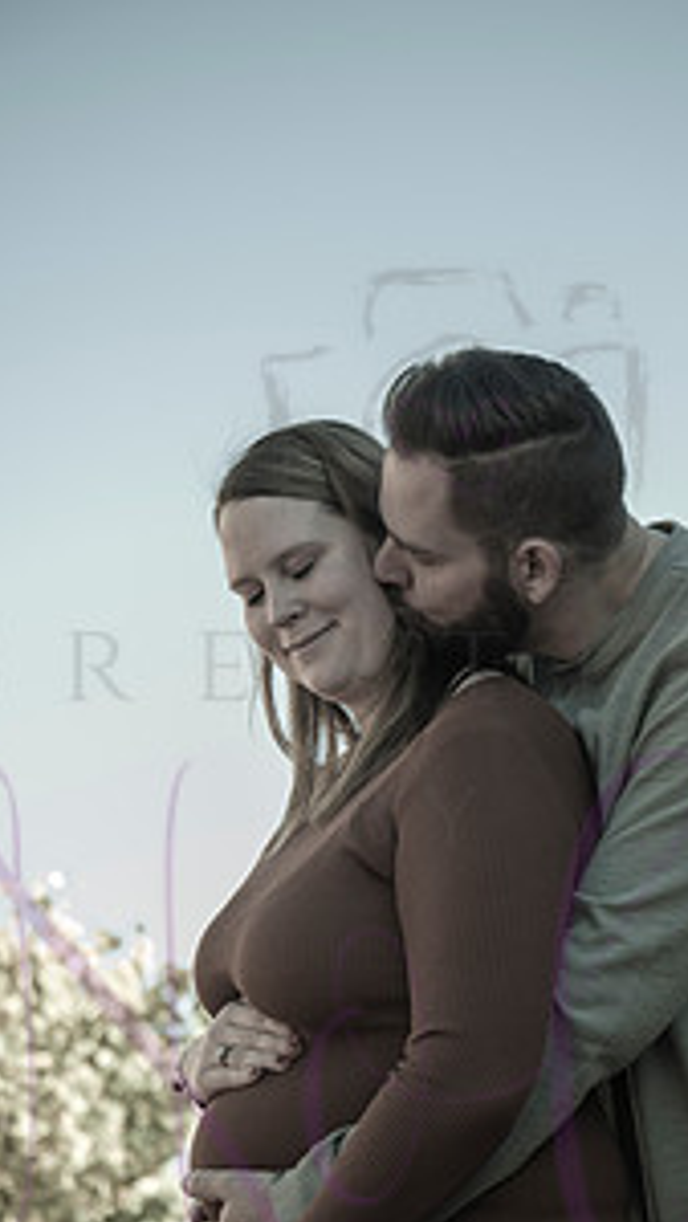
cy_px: 811
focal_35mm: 113
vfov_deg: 18.9
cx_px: 468
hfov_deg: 10.7
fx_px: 3661
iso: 640
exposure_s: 1/640
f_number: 4.5
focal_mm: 72
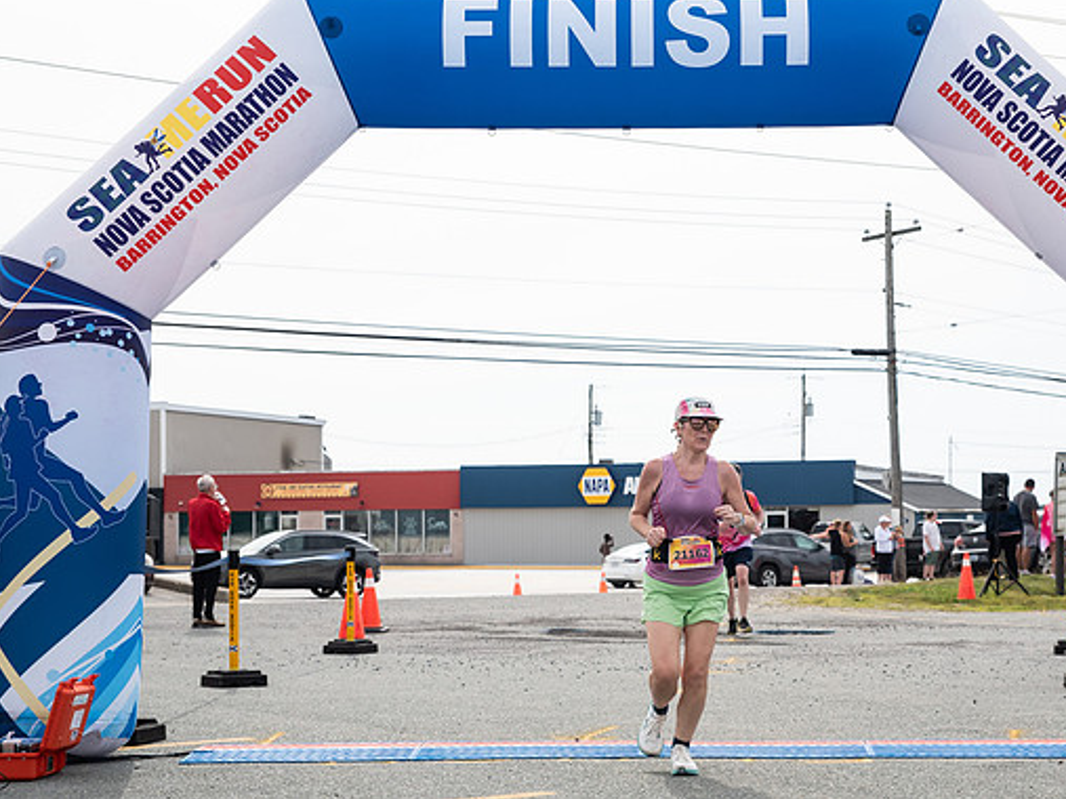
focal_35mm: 74
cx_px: 676
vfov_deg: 19.9
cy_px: 476
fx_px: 2278
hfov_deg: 26.2
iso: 800
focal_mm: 56
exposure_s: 1/3200
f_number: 4
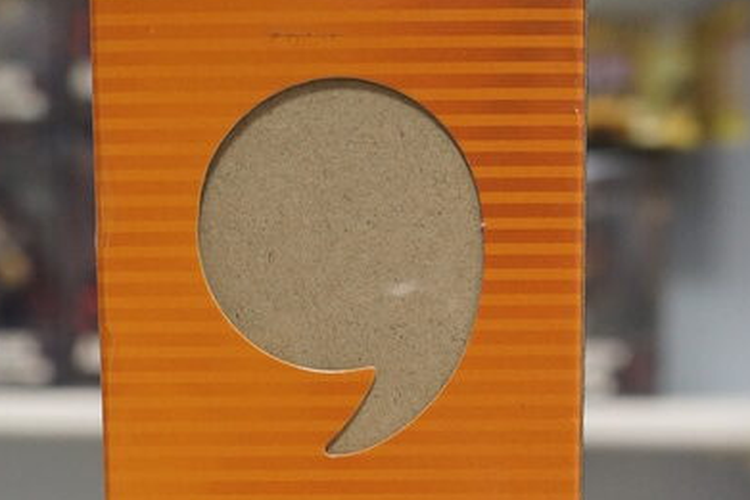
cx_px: 336
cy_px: 699
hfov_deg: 22.1
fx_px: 1917
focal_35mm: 92
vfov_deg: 14.1
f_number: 4
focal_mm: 24
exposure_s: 1/60
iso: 1250
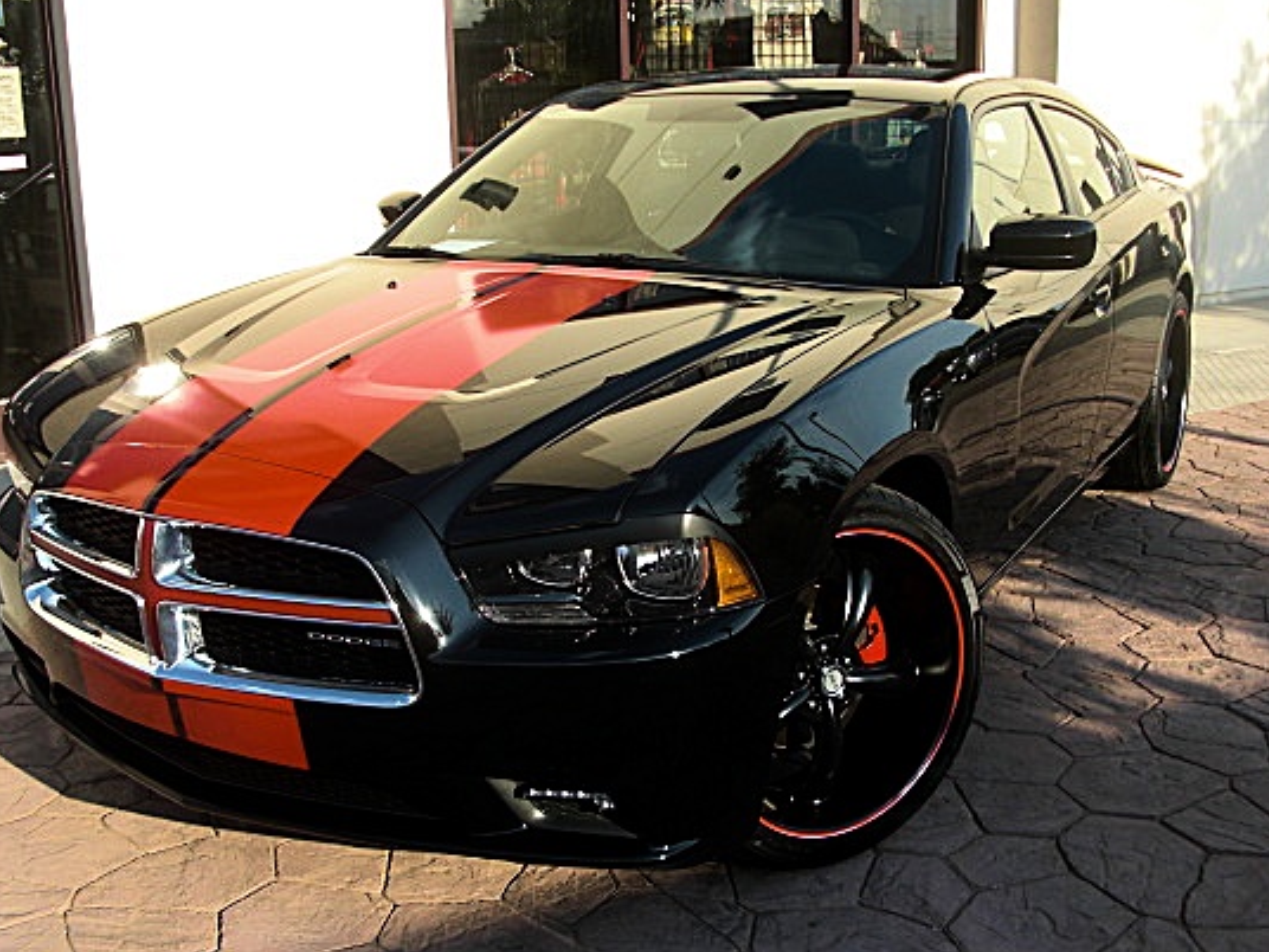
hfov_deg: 43.8
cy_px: 538
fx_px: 1576
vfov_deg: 33.6
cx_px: 580
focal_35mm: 43
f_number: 2.8
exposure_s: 1/400
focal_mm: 6.3
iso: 50
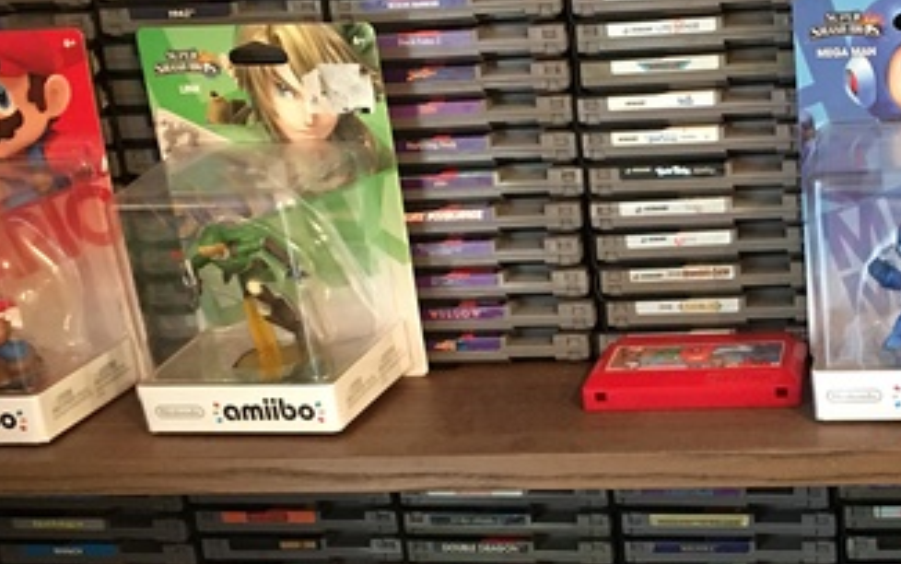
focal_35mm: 65
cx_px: 716
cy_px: 409
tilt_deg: -20.1
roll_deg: +3.3
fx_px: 1597
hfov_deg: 30.8
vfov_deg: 19.9
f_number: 2.2
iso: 64
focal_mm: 4.15
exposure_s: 1/4
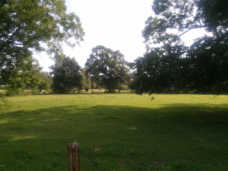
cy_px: 86
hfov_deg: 61.7
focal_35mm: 29
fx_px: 191
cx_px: 114
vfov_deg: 48.2
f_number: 1.9
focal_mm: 2.47
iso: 40
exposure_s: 1/622
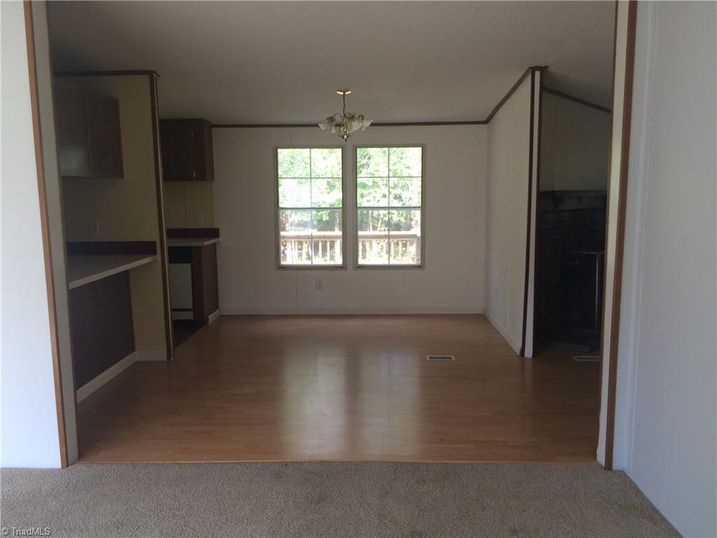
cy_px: 269
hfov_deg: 61.7
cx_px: 358
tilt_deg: -8.2
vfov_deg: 48.2
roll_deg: +0.2
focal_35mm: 29
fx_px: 601
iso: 40
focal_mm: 4.15
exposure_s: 1/30
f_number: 2.2
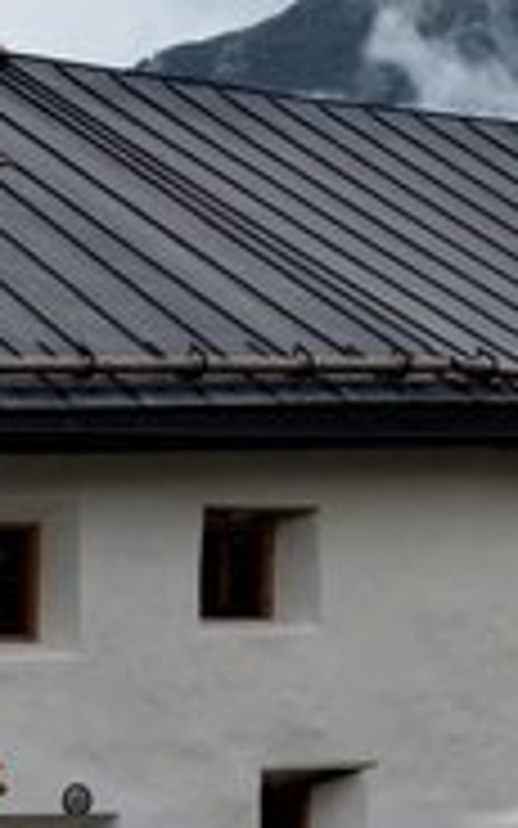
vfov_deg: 14.3
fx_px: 3298
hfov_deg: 7.7
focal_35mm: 146
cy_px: 428
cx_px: -1063
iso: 320
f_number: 9
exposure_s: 1/160
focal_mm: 22
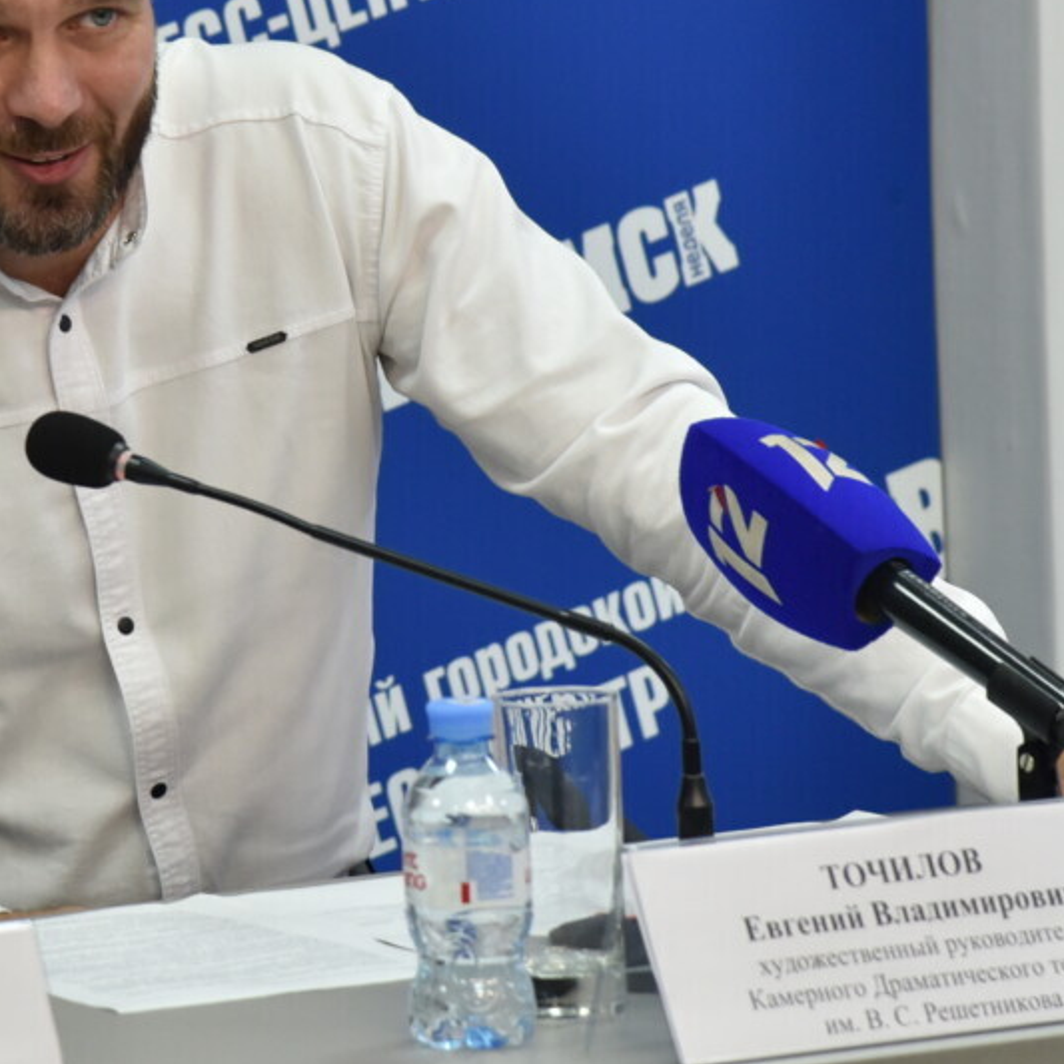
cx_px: 62
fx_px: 10641
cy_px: 319
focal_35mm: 306
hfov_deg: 5.7
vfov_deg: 5.7
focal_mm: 120
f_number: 5.6
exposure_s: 1/160
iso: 1250
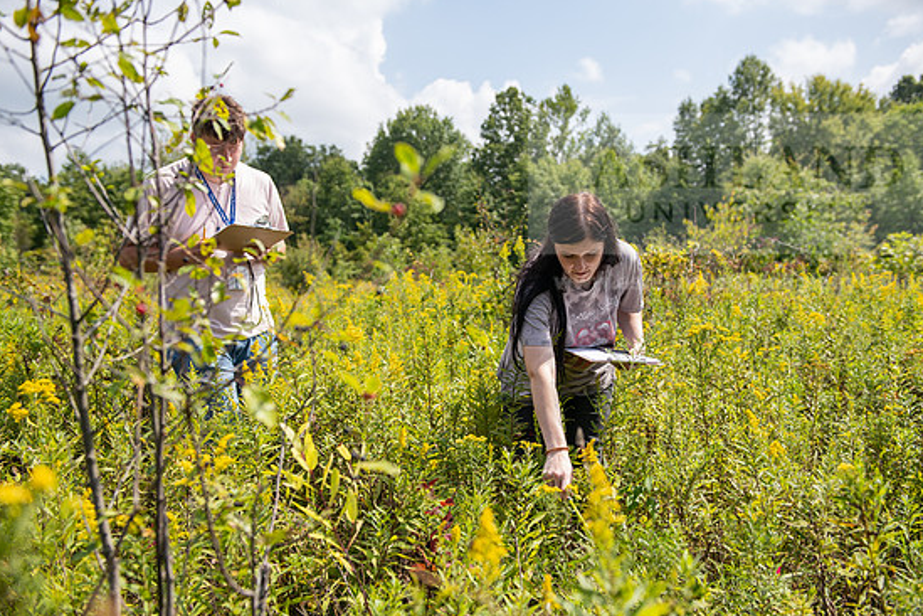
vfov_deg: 35.9
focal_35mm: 37
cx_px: 477
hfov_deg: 51.9
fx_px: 949
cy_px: 317
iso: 50
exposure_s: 1/400
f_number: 3.5
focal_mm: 35
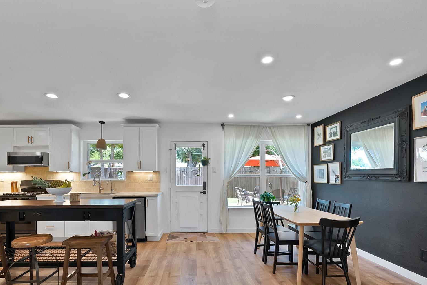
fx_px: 190
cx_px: 197
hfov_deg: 96.5
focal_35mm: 16
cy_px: 179
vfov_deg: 72.5
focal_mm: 12
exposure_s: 1/5
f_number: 9
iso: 640
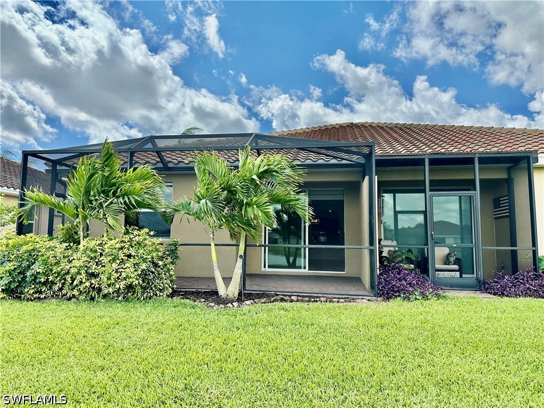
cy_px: 204
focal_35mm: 24
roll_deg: -0.9
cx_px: 272
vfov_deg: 56.8
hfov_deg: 71.6
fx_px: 377
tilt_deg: +5.6
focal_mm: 6.86
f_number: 1.78
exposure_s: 1/5000
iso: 80
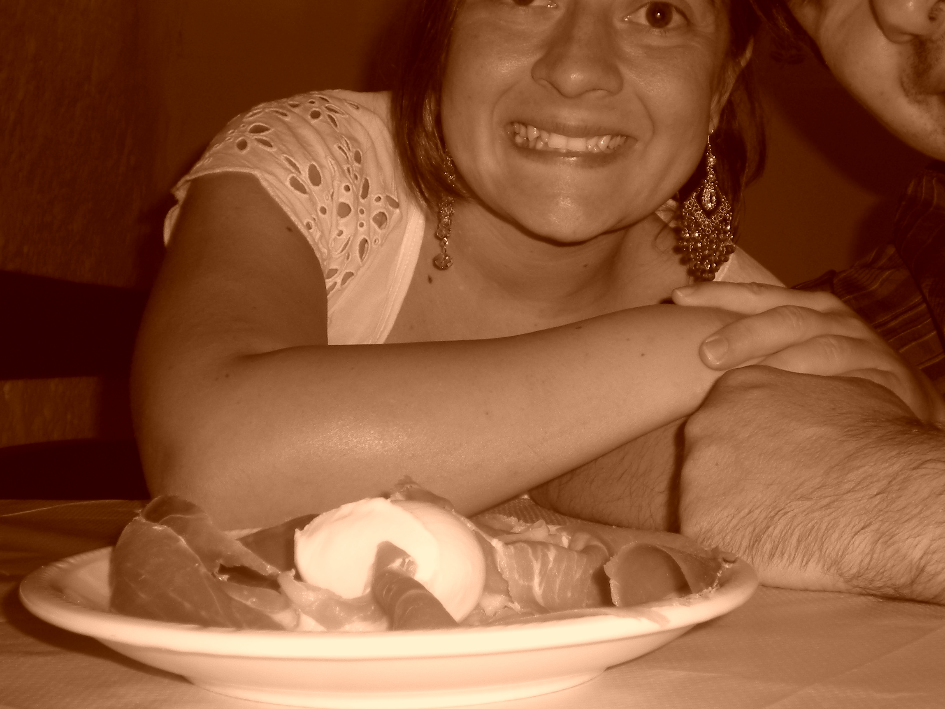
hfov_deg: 35.5
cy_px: 333
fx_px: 1474
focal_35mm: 54
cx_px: 537
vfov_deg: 27.0
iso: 64
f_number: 3.1
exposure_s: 1/60
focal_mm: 6.3
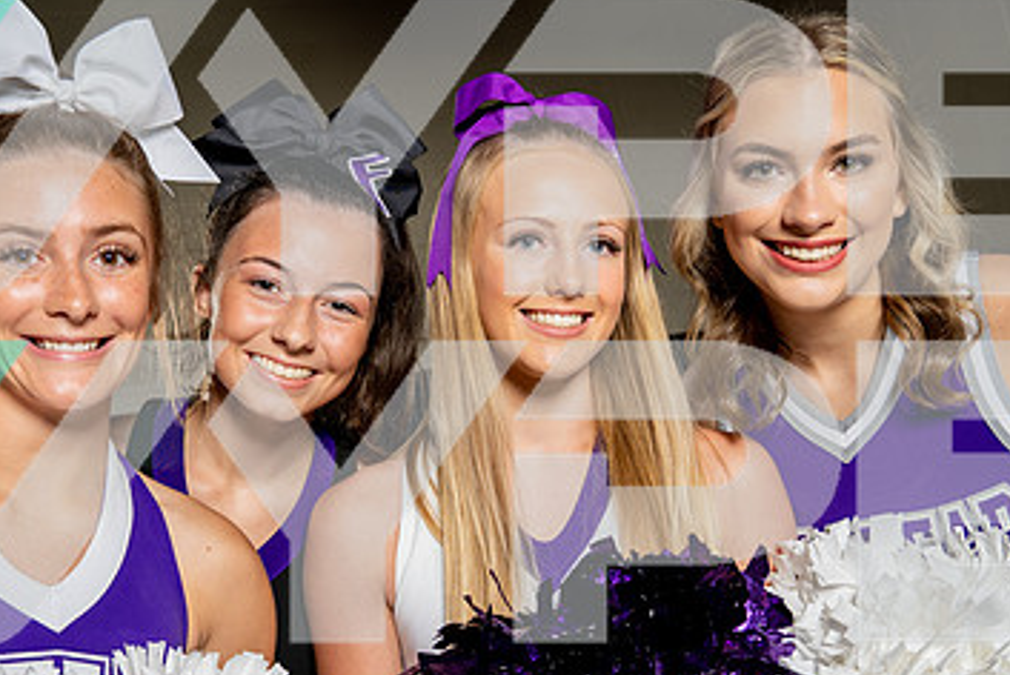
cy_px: 493
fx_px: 1292
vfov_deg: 28.9
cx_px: 458
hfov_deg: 42.7
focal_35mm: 46
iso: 100
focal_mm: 28
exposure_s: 1/250
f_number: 6.3
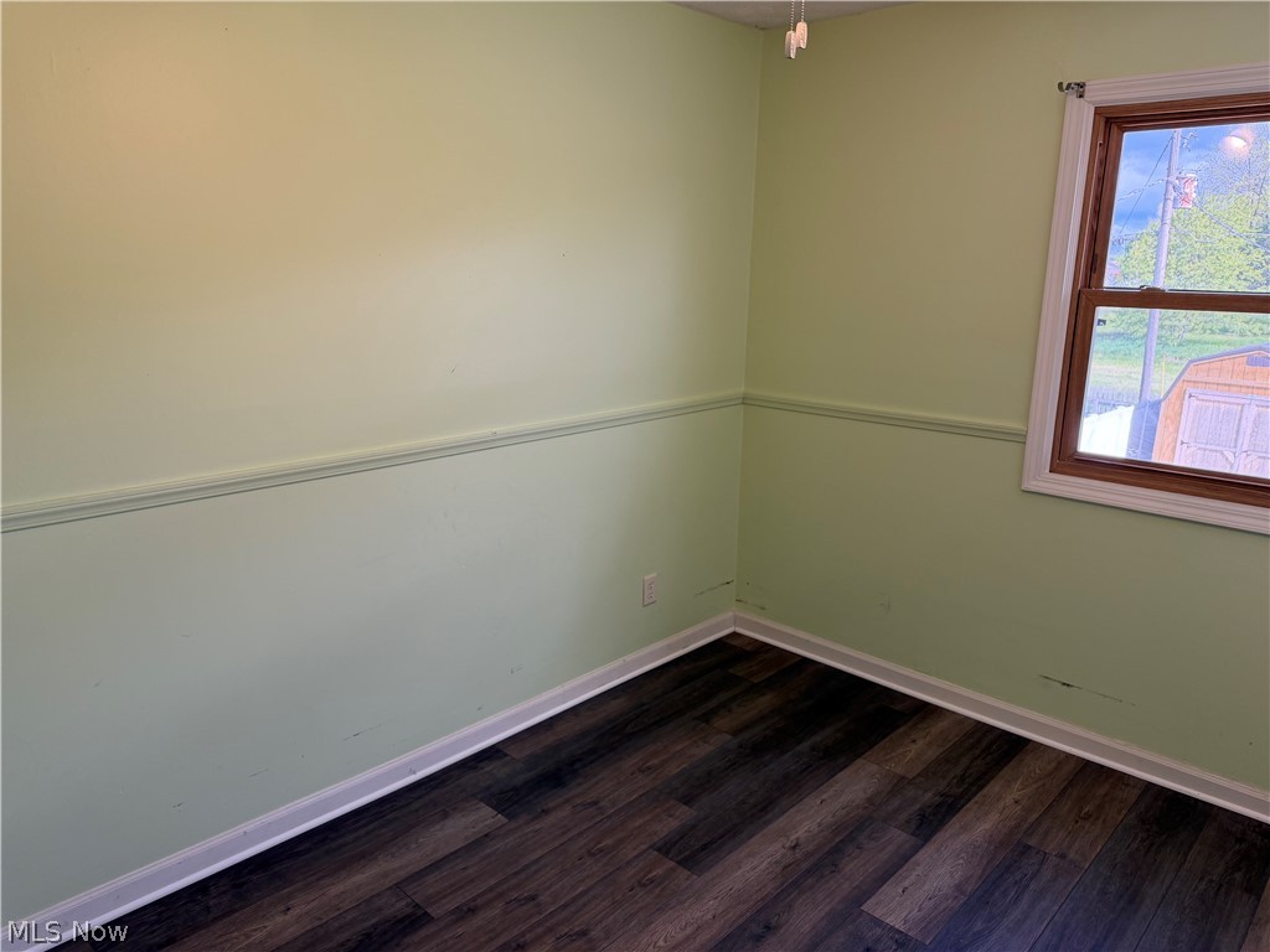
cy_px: 476
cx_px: 635
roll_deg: -0.7
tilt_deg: -13.2
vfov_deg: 56.8
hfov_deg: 71.6
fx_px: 881
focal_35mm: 24
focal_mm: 6.76
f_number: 1.78
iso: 125
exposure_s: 1/202
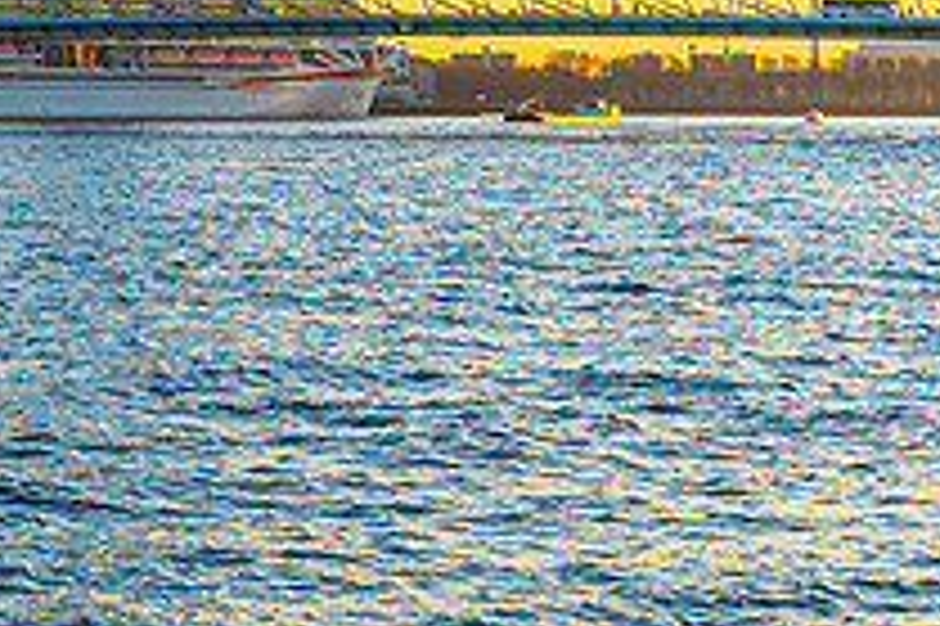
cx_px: -18
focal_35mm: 136
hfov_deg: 14.8
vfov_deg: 9.9
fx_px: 3548
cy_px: -182
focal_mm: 33
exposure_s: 1/400
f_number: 3.5
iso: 100
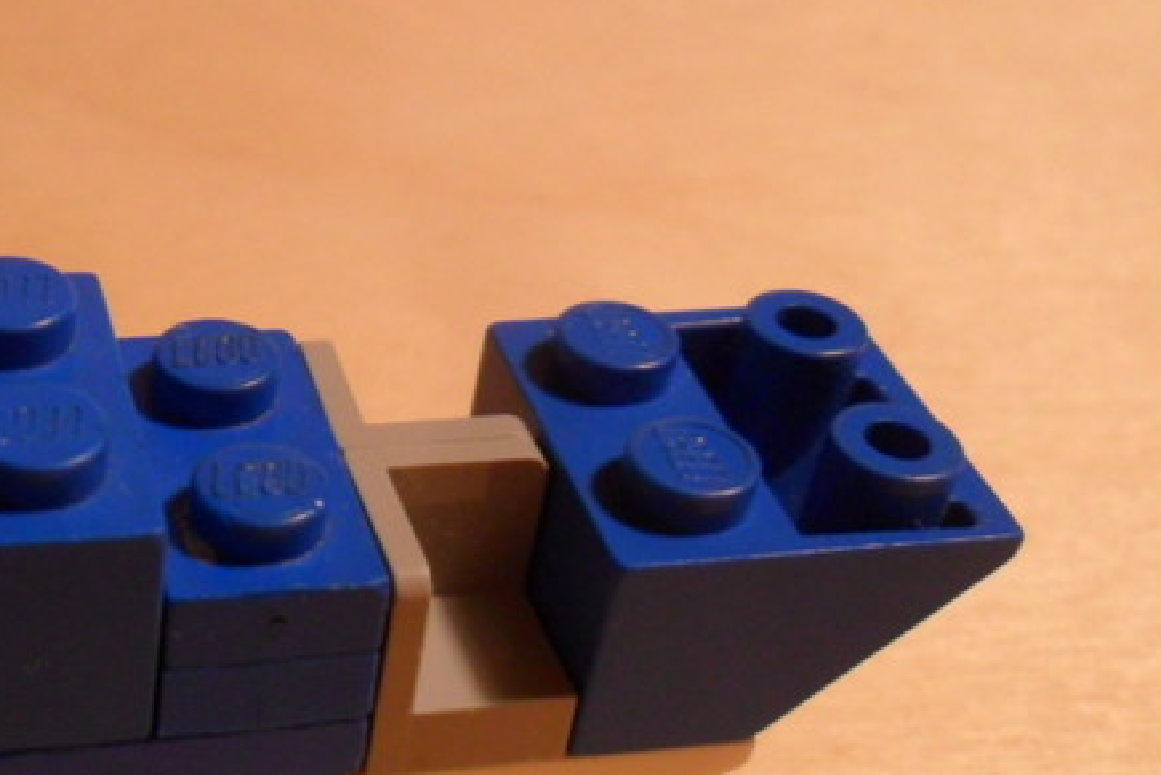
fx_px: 1871
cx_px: 160
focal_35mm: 58
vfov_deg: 23.0
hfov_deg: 33.0
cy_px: 648
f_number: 3.5
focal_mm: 4.9
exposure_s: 1/20
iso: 200
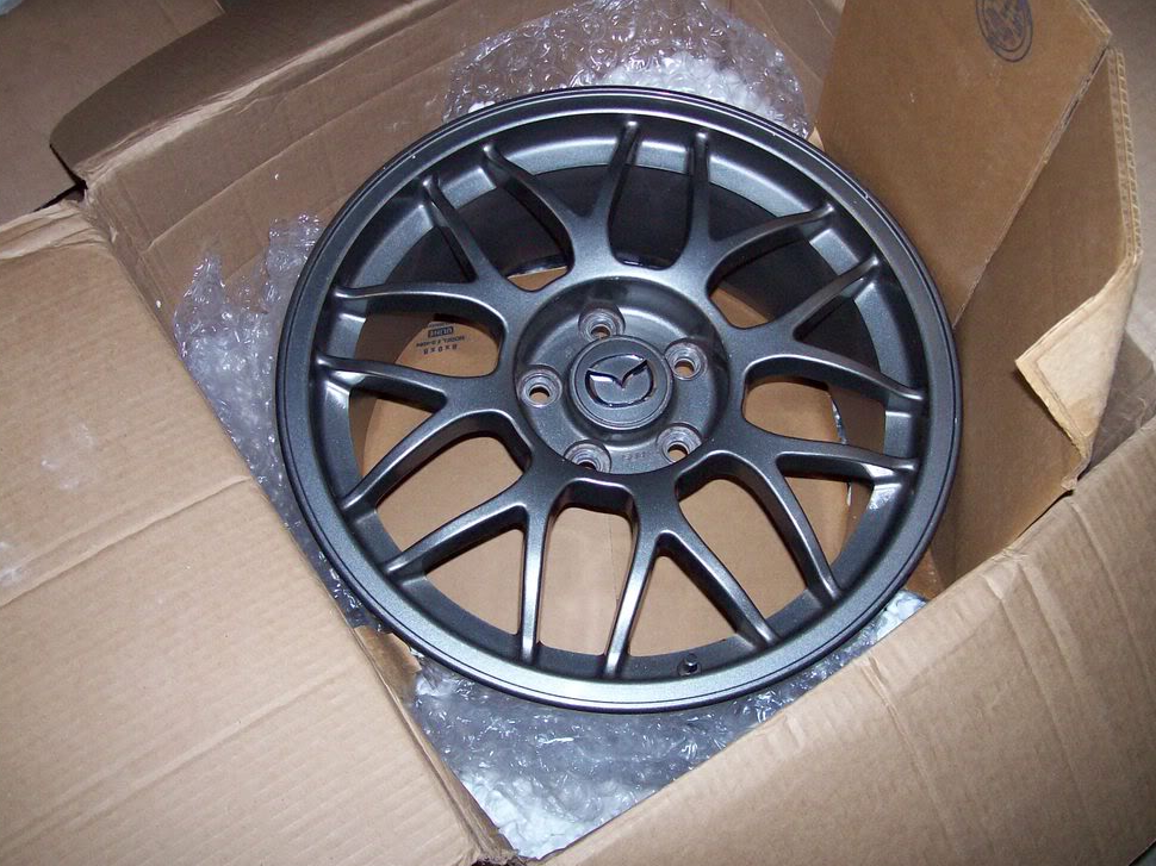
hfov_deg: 49.0
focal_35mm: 38
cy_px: 437
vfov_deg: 37.7
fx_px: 1269
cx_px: 593
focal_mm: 6
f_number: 2.7
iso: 140
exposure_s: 1/64
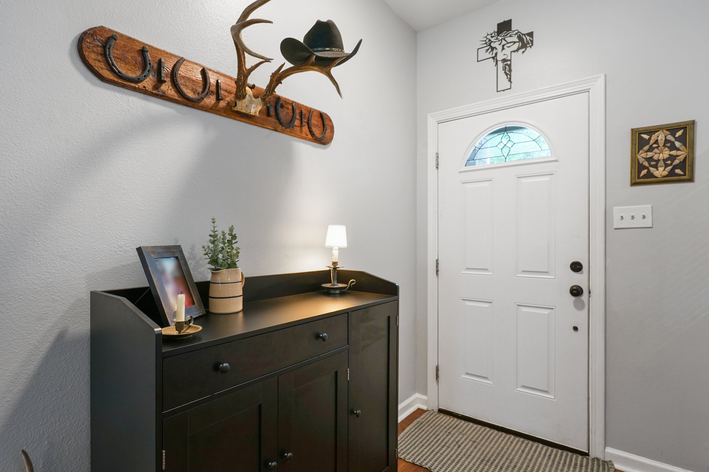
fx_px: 354
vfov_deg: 67.4
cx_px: 354
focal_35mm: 18
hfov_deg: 90.0
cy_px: 236
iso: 400
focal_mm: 18
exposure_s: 1/2.5
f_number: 8
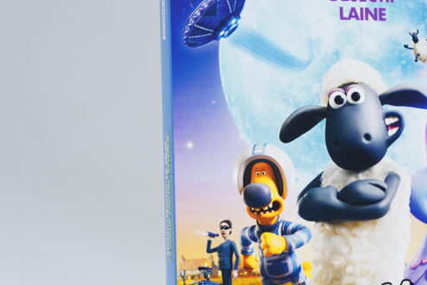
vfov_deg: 14.0
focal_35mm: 98
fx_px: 1163
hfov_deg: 20.5
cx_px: 368
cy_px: 168
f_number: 4
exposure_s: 1/15
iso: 160
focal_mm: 40
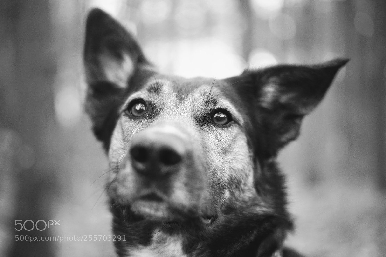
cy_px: 128
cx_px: 193
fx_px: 536
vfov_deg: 27.0
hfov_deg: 39.6
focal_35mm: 50
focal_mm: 50
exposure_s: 1/400
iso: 800
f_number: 1.8
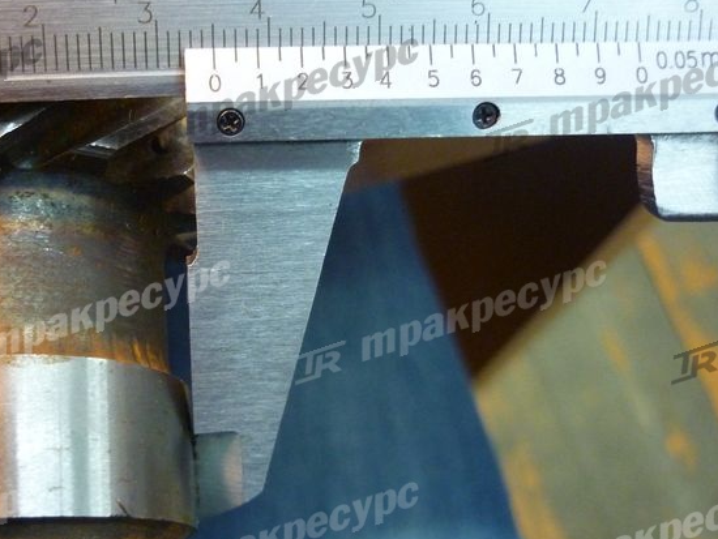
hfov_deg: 39.0
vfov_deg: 30.3
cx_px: 221
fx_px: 996
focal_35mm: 48
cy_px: 271
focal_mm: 5.5
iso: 400
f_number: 2.8
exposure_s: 1/20
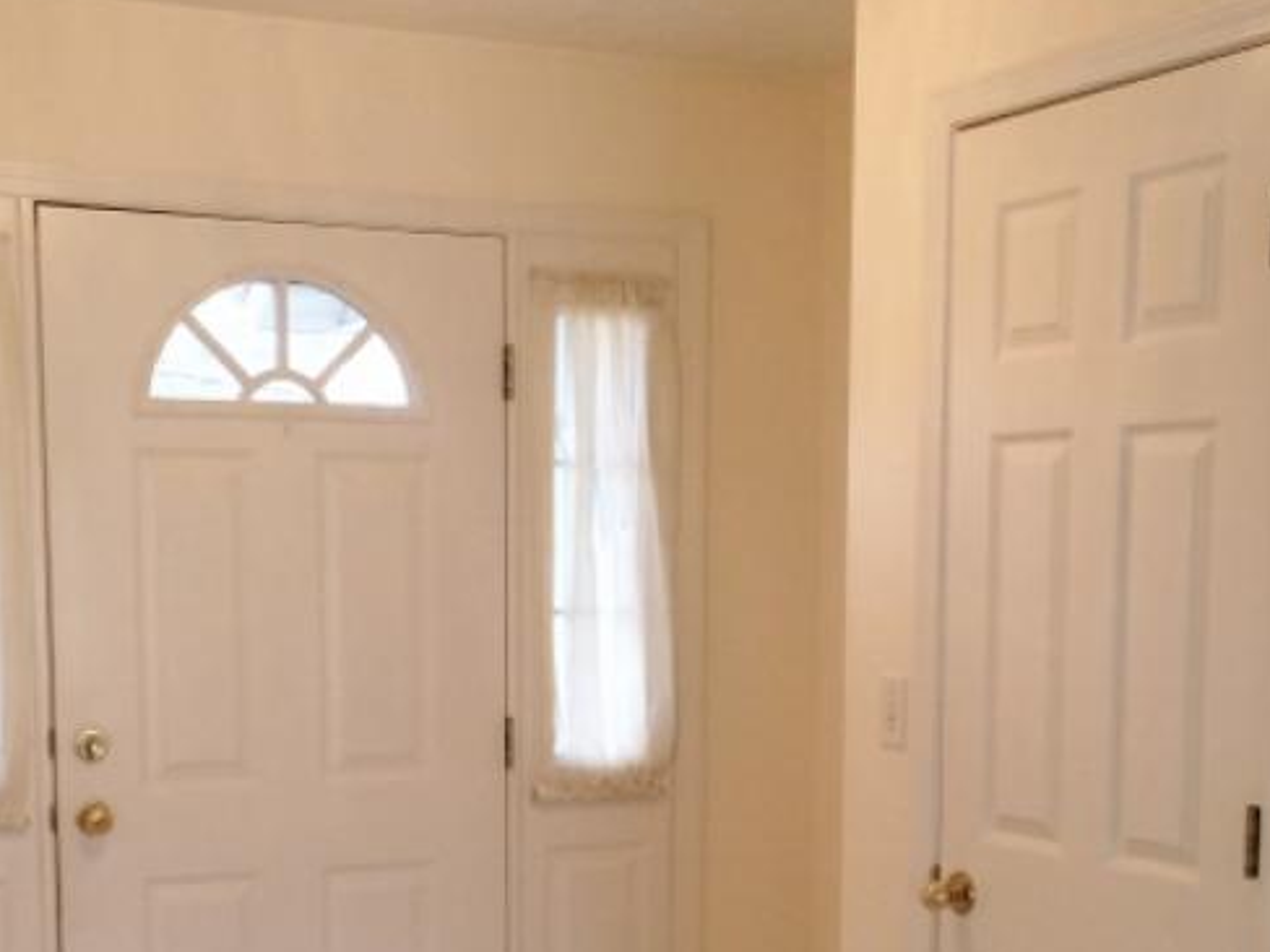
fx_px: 2311
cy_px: 844
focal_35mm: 63
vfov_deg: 22.7
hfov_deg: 30.7
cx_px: 658
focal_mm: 4.12
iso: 50
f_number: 2.2
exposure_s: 1/30
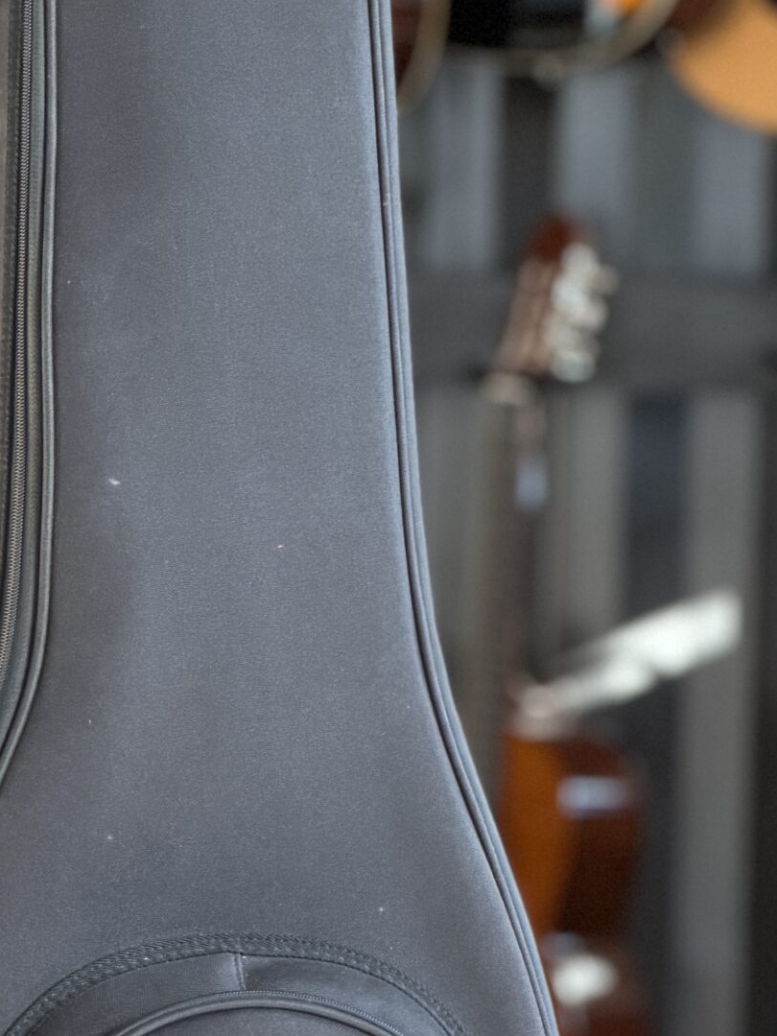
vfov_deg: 8.3
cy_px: 860
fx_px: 7093
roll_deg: -1.7
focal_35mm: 237
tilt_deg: -6.2
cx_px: 229
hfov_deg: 6.3
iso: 500
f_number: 2.8
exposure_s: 1/94
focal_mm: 16.89
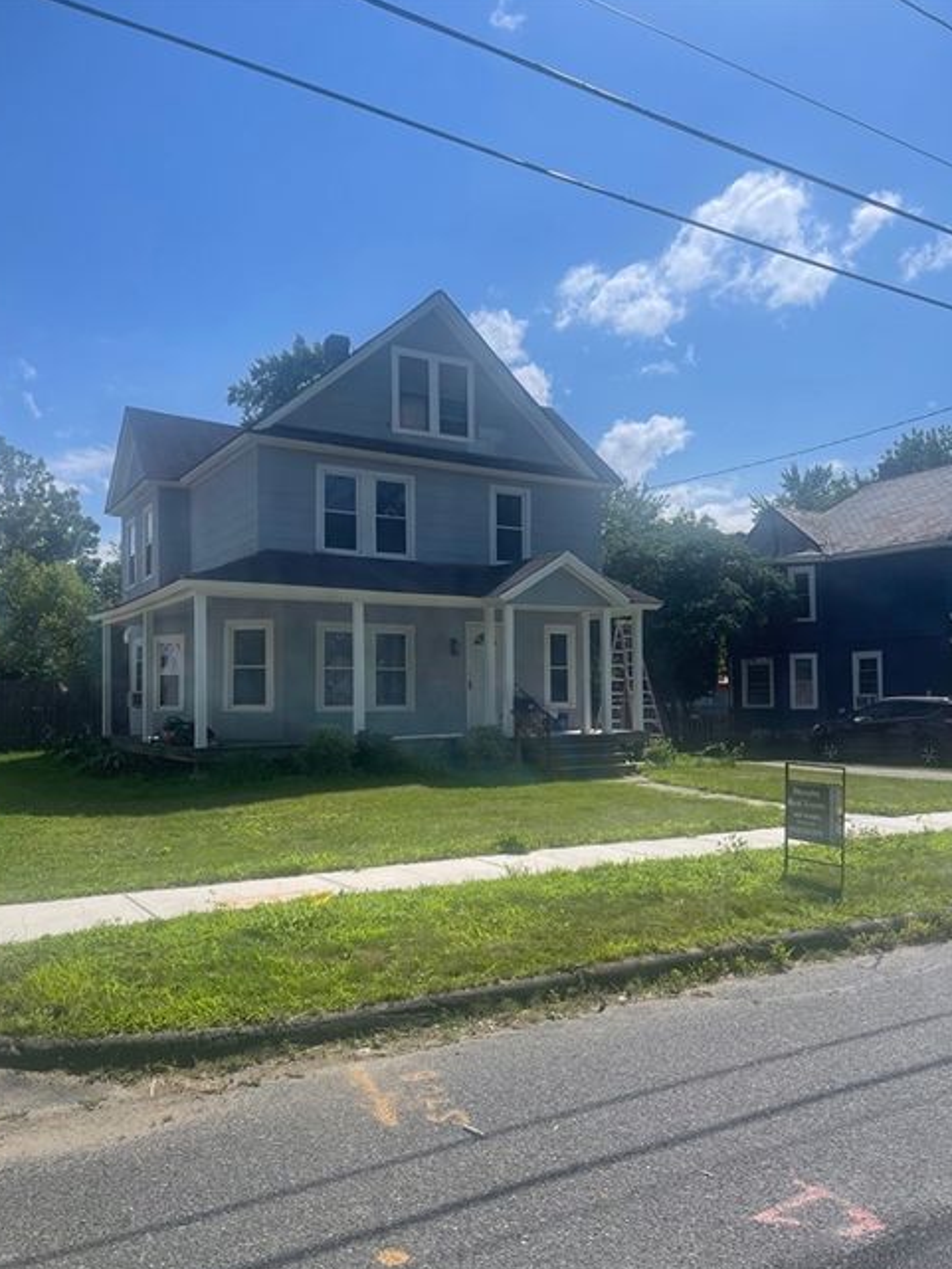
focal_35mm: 26
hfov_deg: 53.1
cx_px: 469
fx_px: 953
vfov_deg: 67.3
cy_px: 654
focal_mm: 5.1
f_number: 1.6
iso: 32
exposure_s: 1/5128
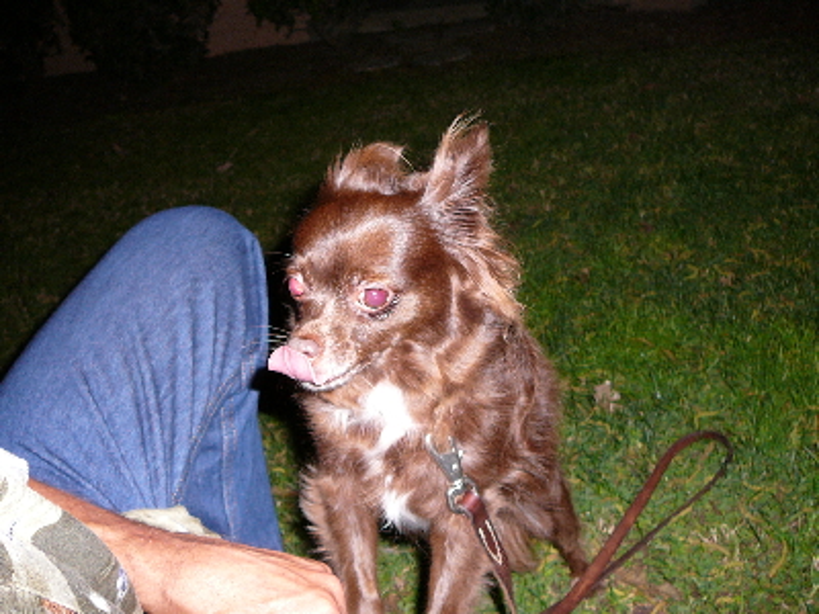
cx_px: 410
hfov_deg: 52.6
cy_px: 307
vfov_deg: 40.7
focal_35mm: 35
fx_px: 828
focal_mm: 5.2
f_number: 2.8
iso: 100
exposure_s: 1/30
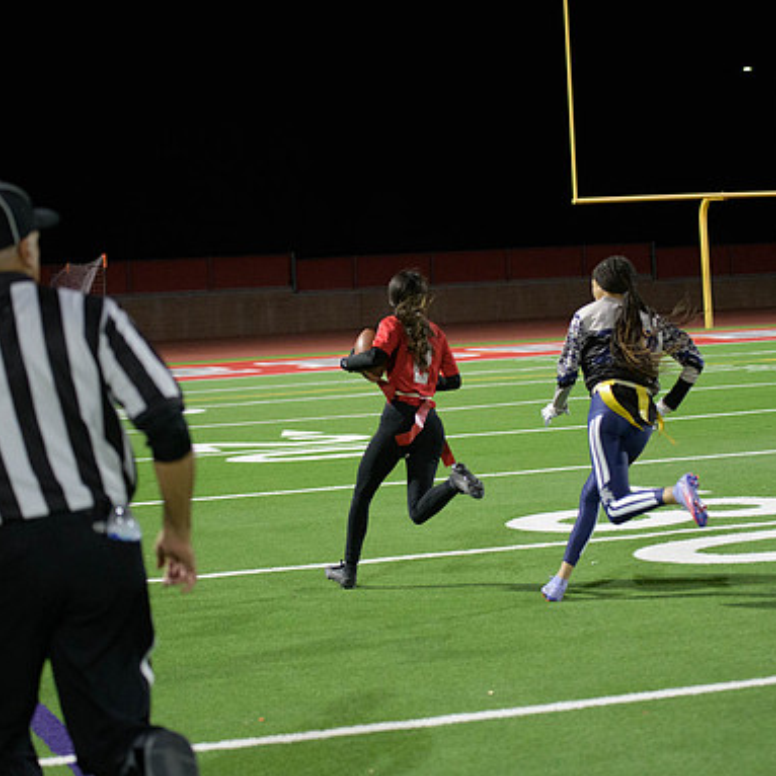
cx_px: 371
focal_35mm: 90
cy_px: 390
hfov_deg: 19.3
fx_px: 2283
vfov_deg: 19.3
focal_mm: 70
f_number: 2.8
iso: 4500
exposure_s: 1/640
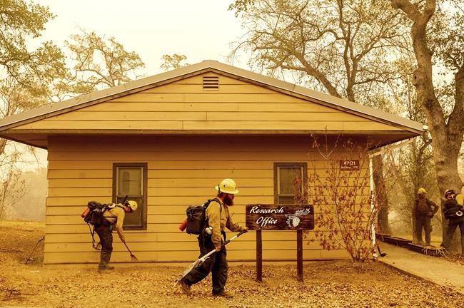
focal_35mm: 30
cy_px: 154
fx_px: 386
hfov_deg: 62.0
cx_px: 232
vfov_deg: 43.5
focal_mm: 30
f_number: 4.8
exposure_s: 1/350
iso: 1100
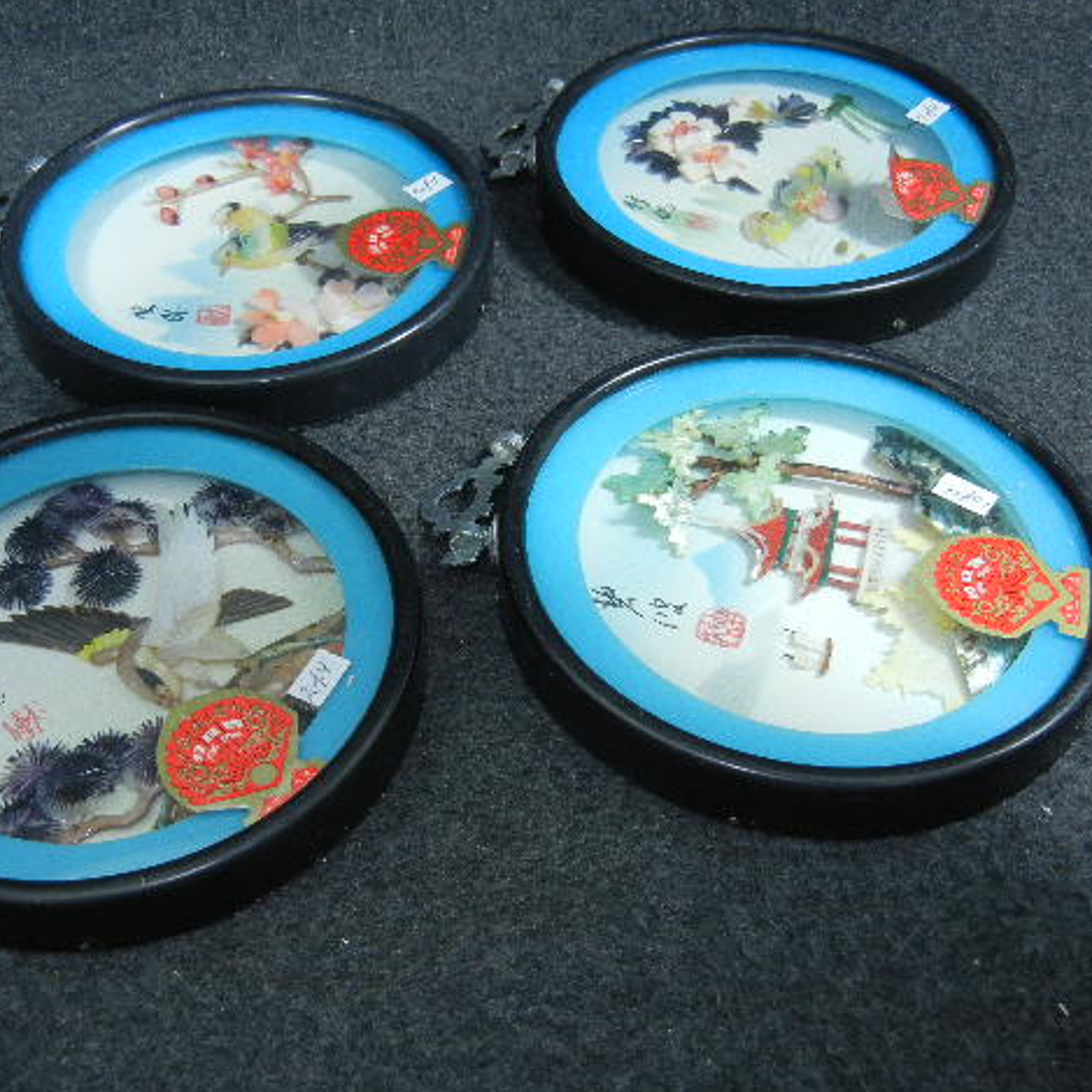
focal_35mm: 41
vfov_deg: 40.9
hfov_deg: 40.8
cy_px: 545
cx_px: 456
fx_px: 1463
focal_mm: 6.2
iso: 289
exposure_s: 1/30
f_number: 3.6
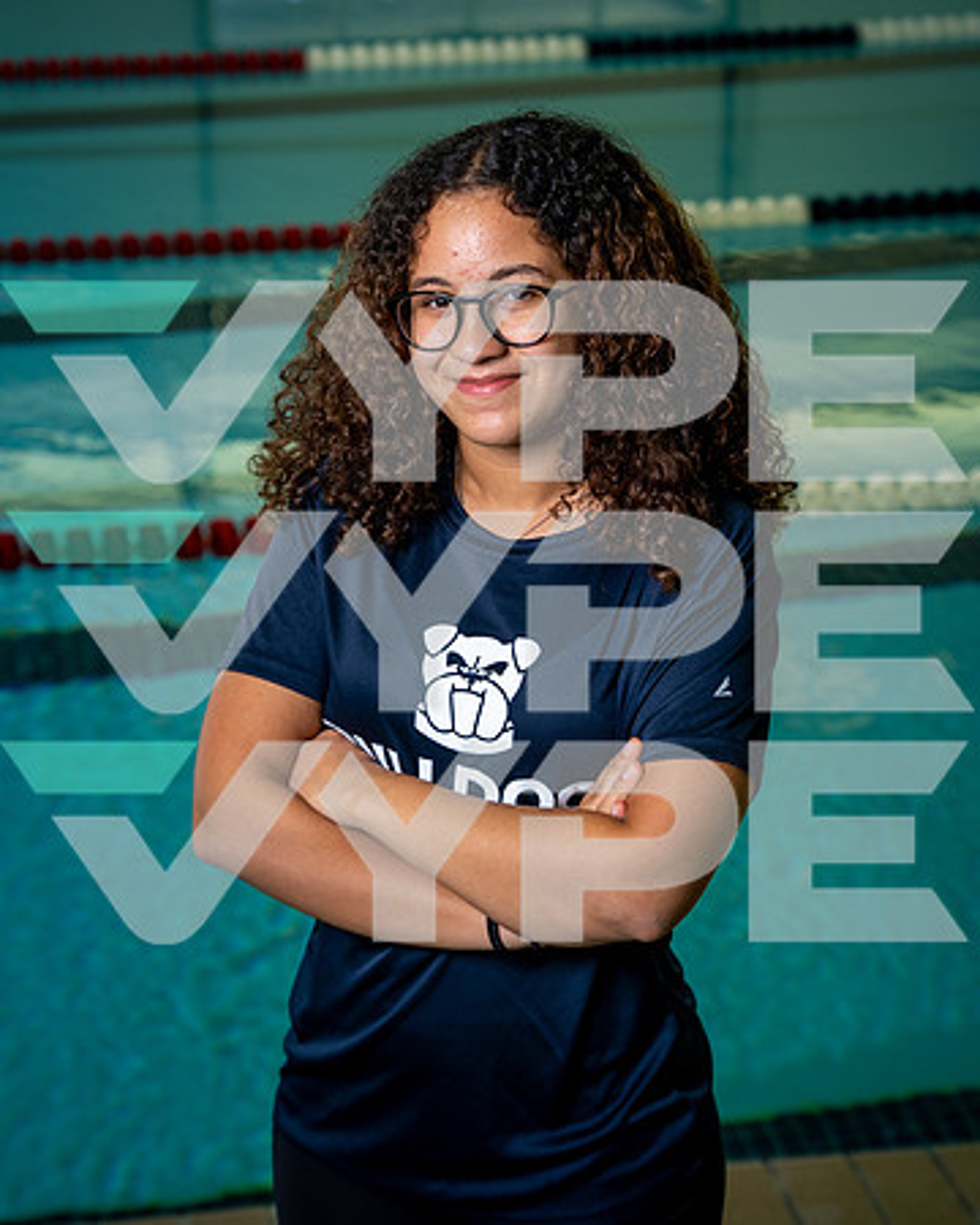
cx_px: 414
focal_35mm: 92
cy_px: 612
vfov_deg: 20.9
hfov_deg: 16.8
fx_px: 3317
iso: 200
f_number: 4.5
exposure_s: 1/250
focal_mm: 65
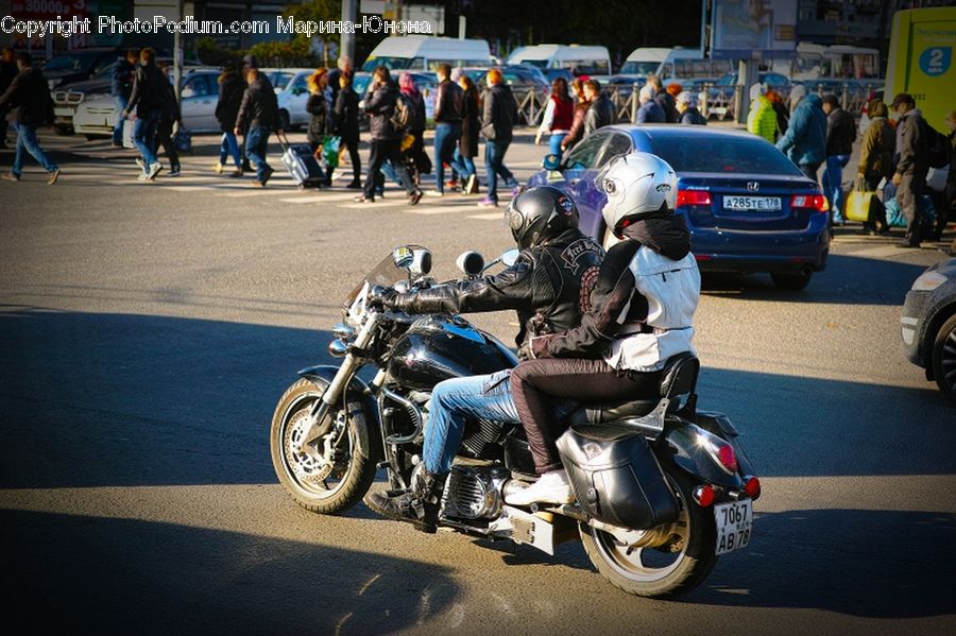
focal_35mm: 75
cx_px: 478
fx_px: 1990
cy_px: 318
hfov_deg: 27.0
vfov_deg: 18.2
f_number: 3.2
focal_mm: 50
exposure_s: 1/500
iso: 200
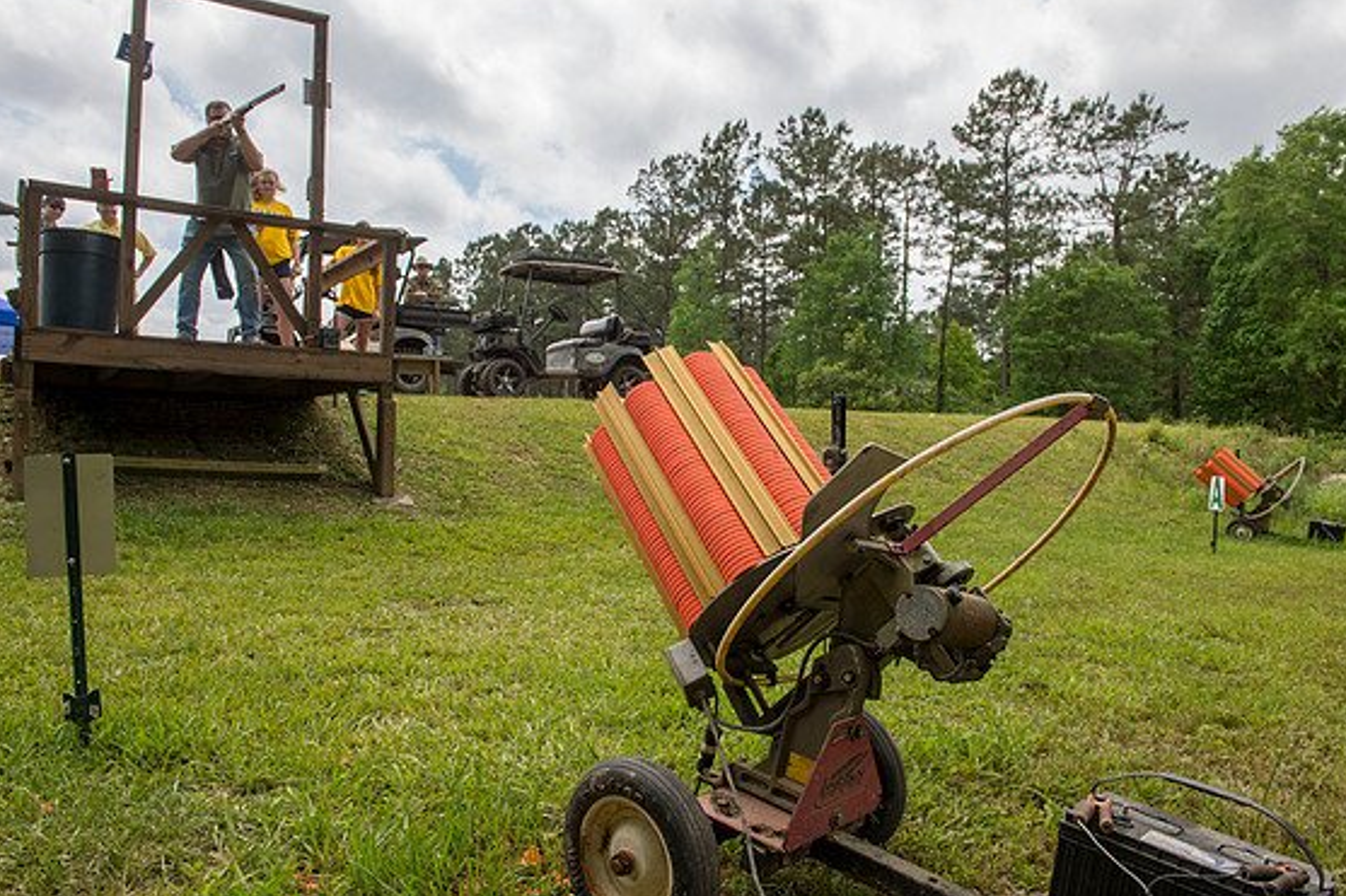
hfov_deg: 71.5
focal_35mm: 25
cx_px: 677
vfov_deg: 51.3
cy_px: 437
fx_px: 934
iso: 160
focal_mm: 24
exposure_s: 1/250
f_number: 9
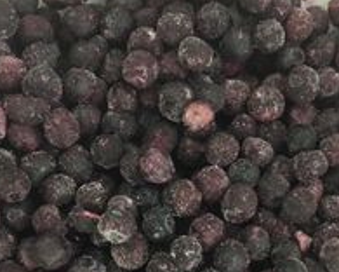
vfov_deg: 25.4
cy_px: 248
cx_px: 186
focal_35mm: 58
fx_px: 582
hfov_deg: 32.5
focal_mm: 4.15
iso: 200
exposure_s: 1/17
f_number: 2.2
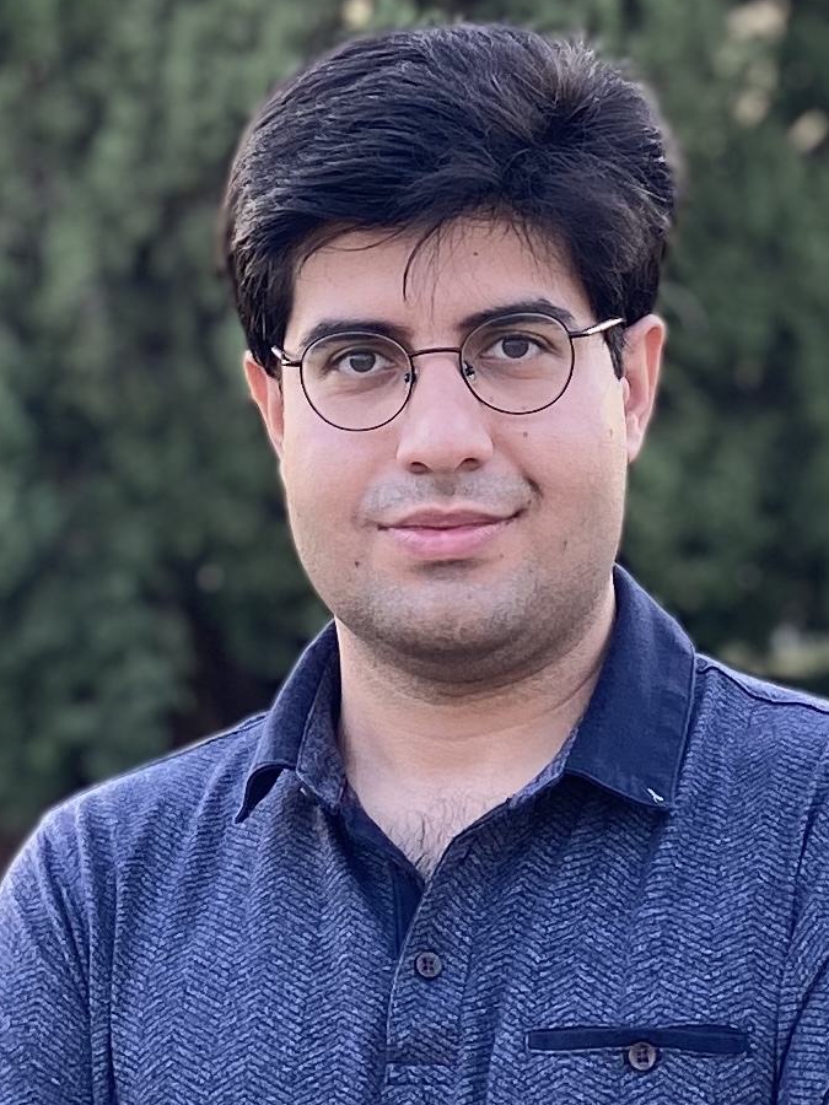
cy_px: 492
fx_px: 958
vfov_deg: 59.8
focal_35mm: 30
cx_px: 440
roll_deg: +1.3
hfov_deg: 46.8
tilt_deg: +13.3
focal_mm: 4.25
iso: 40
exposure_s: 1/121
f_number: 1.8
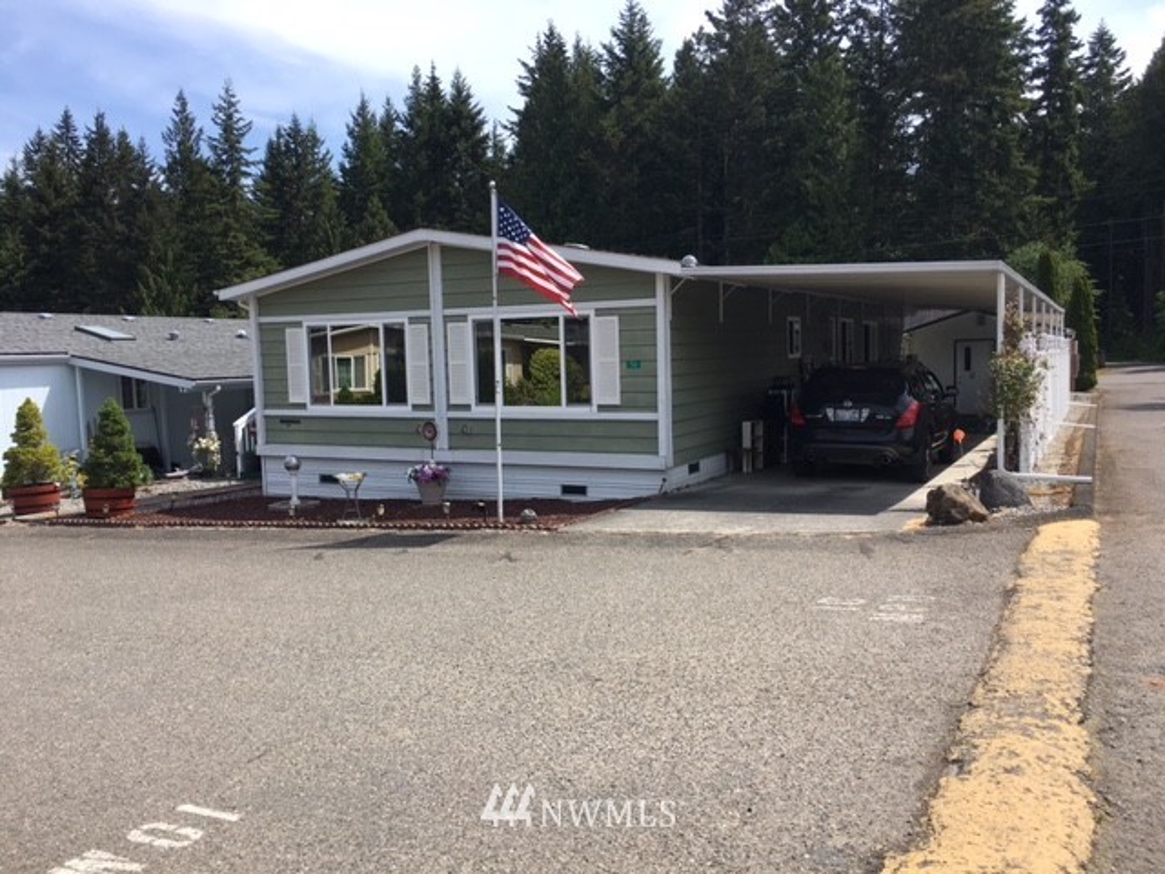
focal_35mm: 29
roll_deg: +1.7
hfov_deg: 61.7
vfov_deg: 48.2
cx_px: 582
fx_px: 976
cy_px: 437
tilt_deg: -4.3
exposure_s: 1/974
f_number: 2.2
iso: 25
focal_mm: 4.15
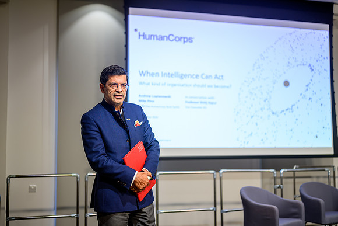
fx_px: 471
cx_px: 169
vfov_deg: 27.0
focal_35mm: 50
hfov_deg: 39.5
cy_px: 113
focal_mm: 50
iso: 100
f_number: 2
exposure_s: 1/100
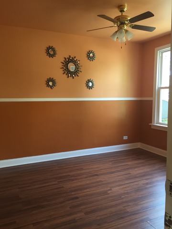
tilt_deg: -5.8
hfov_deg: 48.2
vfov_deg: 61.7
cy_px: 114
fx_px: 192
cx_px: 86
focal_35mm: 29
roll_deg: -0.1
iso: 64
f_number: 2.2
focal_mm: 4.15
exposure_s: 1/30
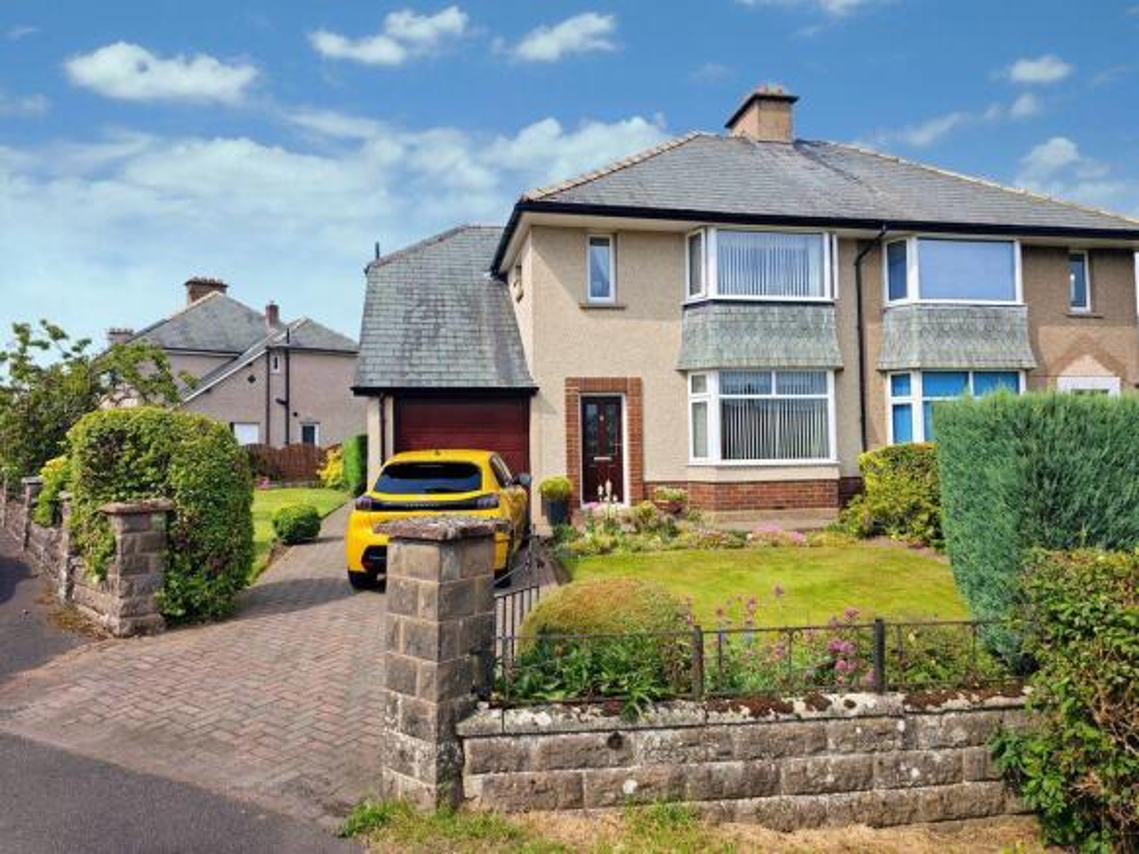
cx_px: 570
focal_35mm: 23
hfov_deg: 73.9
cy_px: 427
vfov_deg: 58.9
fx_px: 757
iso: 50
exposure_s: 1/1882
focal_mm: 8.72
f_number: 2
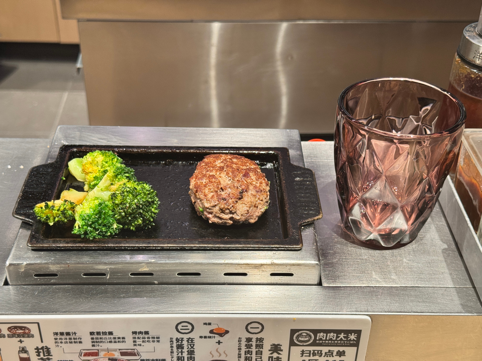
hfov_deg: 39.7
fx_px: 668
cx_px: 241
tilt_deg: -35.0
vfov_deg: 30.3
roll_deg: -1.2
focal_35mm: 48
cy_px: 180
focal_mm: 6.76
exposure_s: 1/100
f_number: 1.78
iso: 100
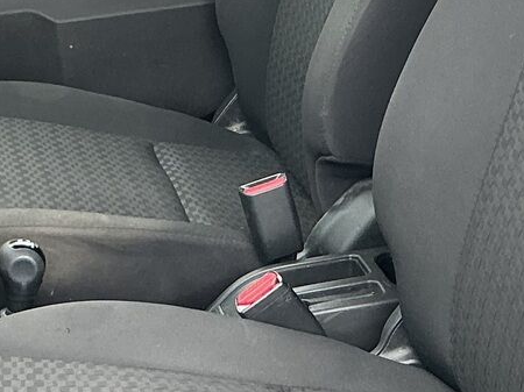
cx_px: 264
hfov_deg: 17.9
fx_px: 1664
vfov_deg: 13.4
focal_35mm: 110
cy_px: 216
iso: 40
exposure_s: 1/120
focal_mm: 3
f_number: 1.8
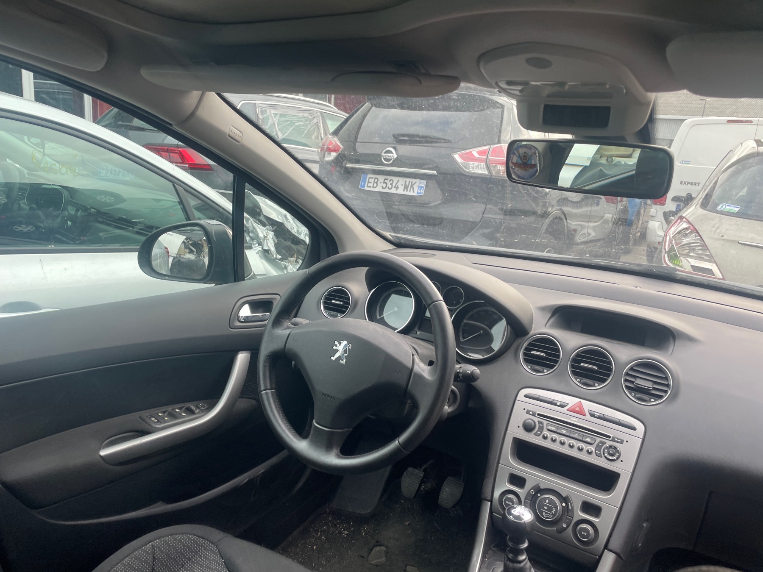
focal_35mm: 26
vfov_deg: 53.1
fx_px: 573
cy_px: 286
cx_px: 382
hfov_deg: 67.3
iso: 32
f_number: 1.6
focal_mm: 4.2
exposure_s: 1/125
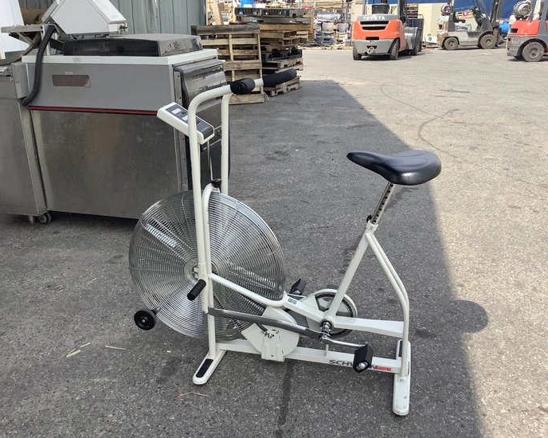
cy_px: 221
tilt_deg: -22.3
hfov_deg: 54.2
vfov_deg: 44.5
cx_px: 276
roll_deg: -0.7
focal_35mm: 33
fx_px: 535
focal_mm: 3.3
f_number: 2.4
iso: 25
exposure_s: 1/886
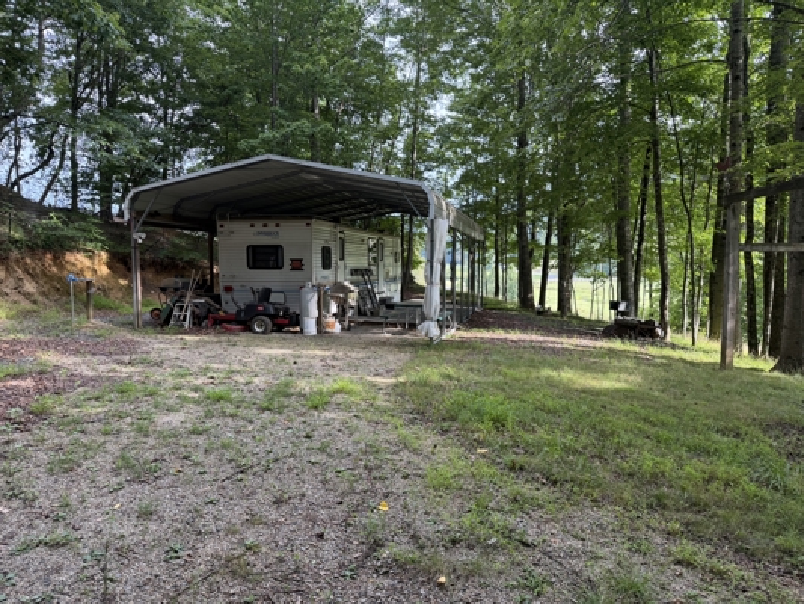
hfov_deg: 71.6
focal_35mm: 24
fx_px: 558
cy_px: 302
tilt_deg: -4.2
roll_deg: -0.2
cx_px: 402
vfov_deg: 56.8
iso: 100
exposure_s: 1/195
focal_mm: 6.76
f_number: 1.78
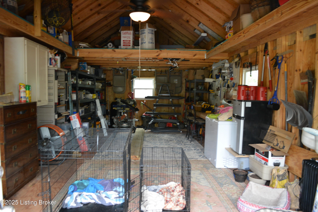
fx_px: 238
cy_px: 106
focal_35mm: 27
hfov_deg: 67.4
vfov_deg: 47.9
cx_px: 159
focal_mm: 18
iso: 800
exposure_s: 1/30
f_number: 3.5
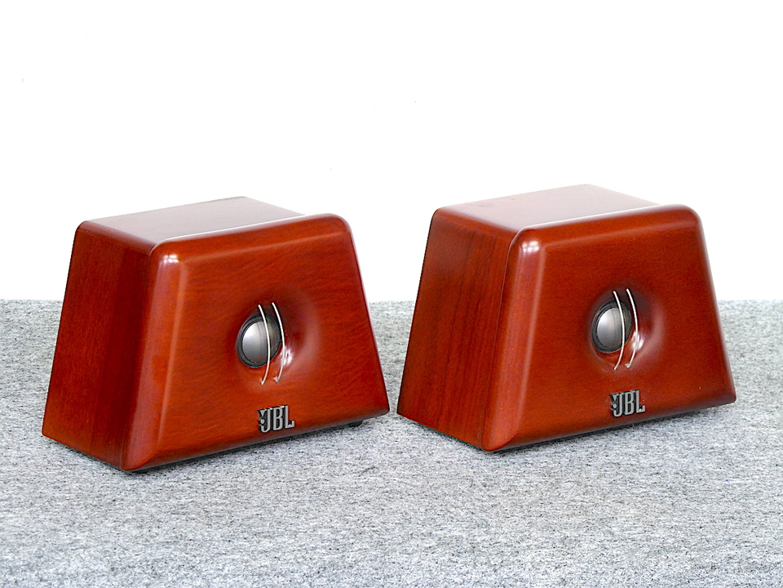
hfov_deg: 13.1
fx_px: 3416
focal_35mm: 151
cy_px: 294
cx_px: 392
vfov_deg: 9.8
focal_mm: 27.1
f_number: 5.4
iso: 100
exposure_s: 1/3.2
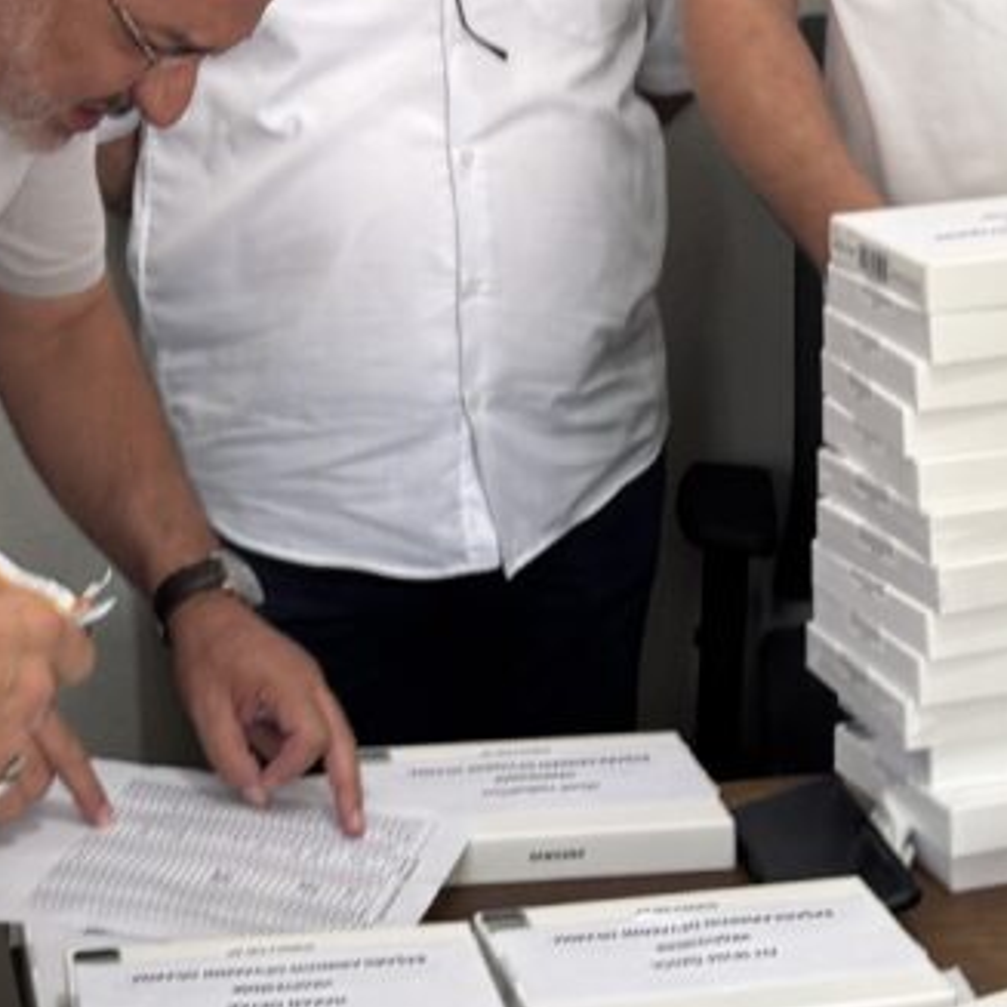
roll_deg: +1.1
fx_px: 2732
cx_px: 157
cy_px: 46
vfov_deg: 20.3
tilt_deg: -8.7
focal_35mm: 83
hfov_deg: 20.6
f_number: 1.78
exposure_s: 1/50
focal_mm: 6.76
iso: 125
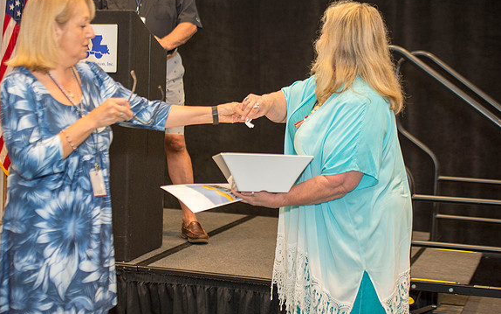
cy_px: 149
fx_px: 983
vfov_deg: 18.1
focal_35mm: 72
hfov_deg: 28.6
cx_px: 249
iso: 1250
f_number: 2.8
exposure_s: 1/160
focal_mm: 70
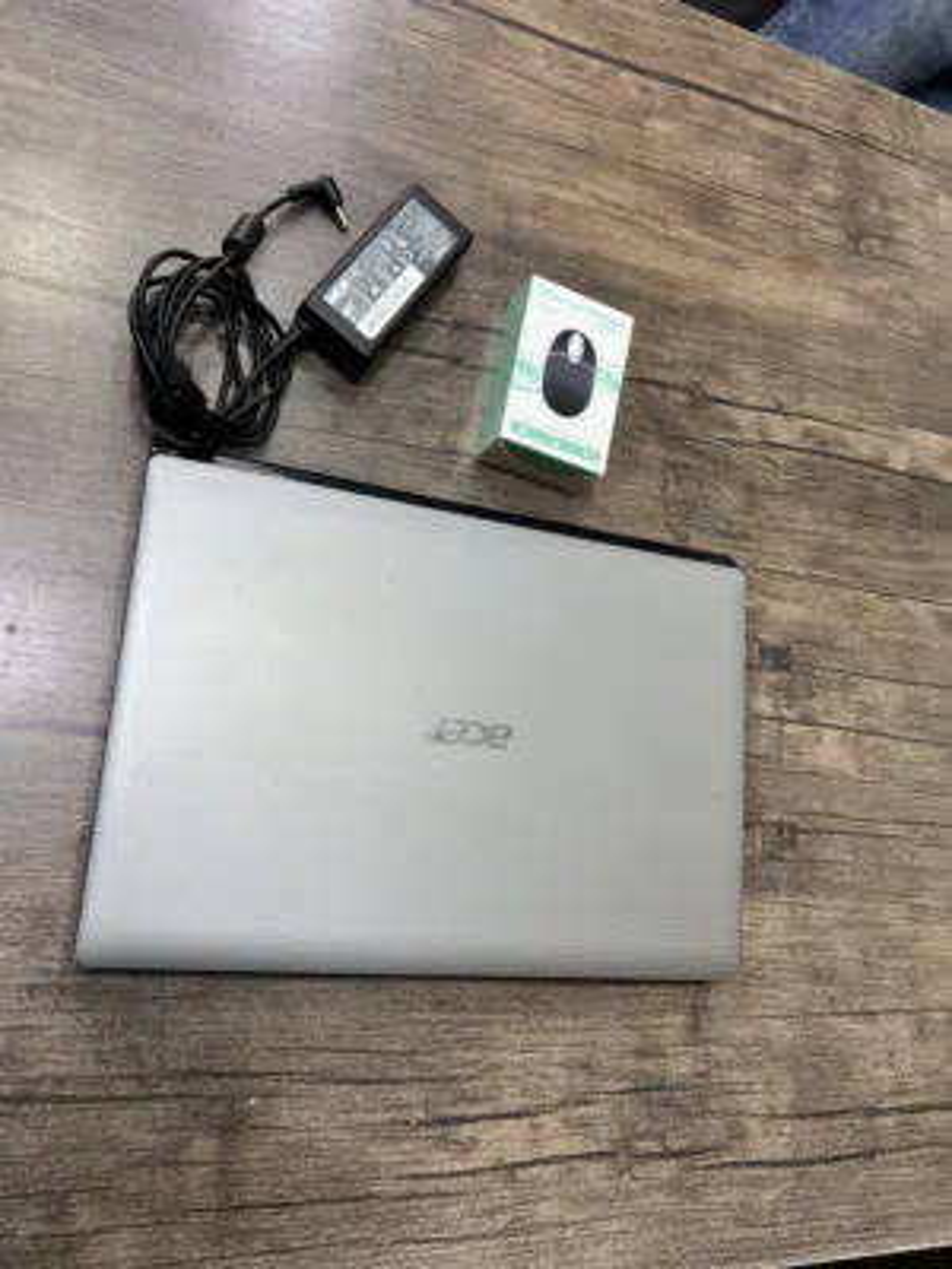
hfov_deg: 53.1
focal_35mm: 26
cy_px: 634
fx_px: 953
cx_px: 476
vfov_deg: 67.3
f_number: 1.5
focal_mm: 5.7
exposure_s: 1/117
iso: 32
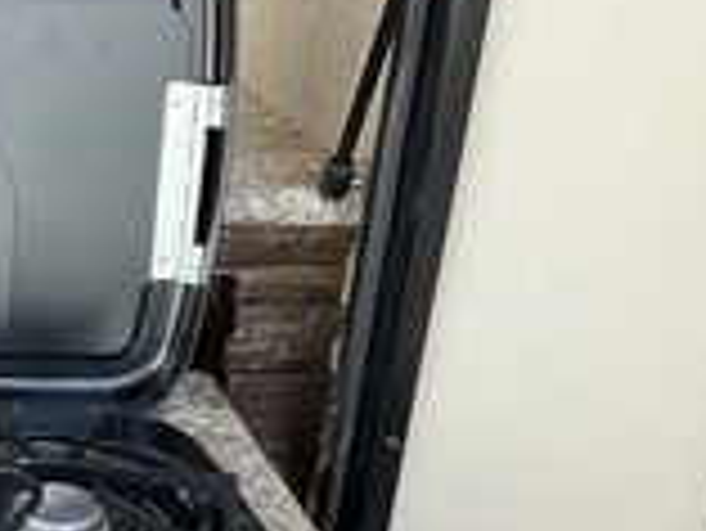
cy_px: 392
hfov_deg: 23.7
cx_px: -166
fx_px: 1510
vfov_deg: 19.8
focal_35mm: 74
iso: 16
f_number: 1.8
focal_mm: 3
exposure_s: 1/122
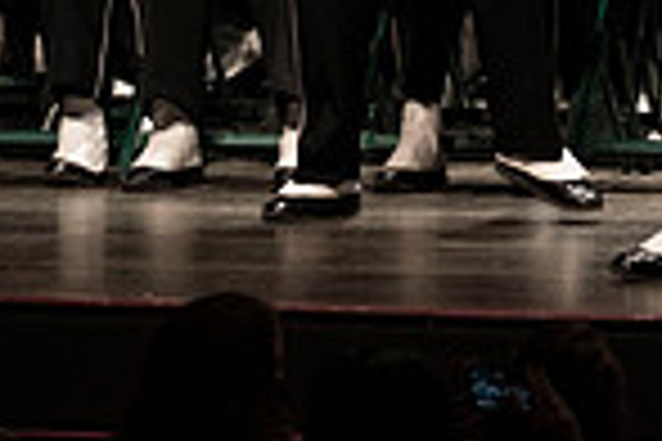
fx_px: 14489
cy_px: -410
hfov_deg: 2.6
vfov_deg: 1.7
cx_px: -194
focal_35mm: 788
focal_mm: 200
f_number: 2.8
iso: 2500
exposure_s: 1/500
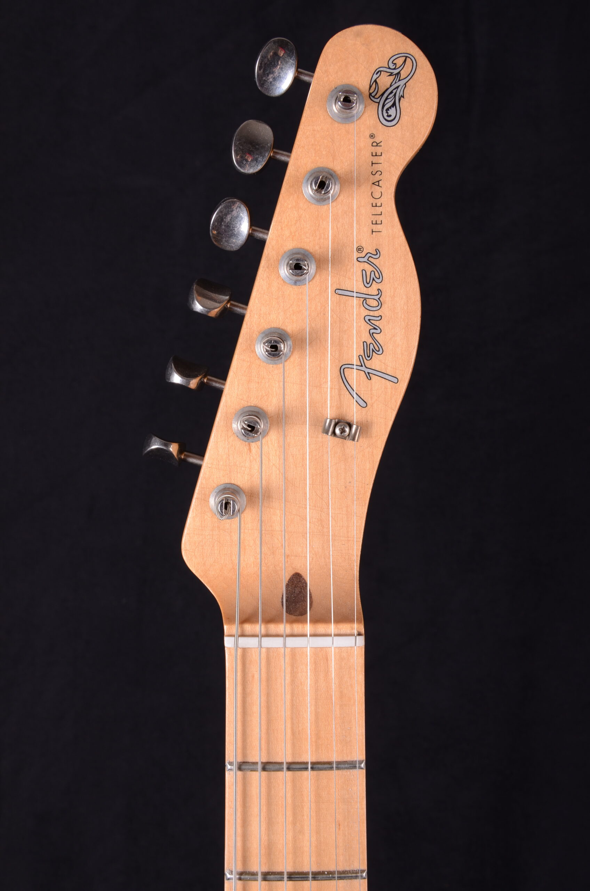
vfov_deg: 37.9
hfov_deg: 25.6
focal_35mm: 52
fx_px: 1296
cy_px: 446
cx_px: 295
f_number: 13
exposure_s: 1/200
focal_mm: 35
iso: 200
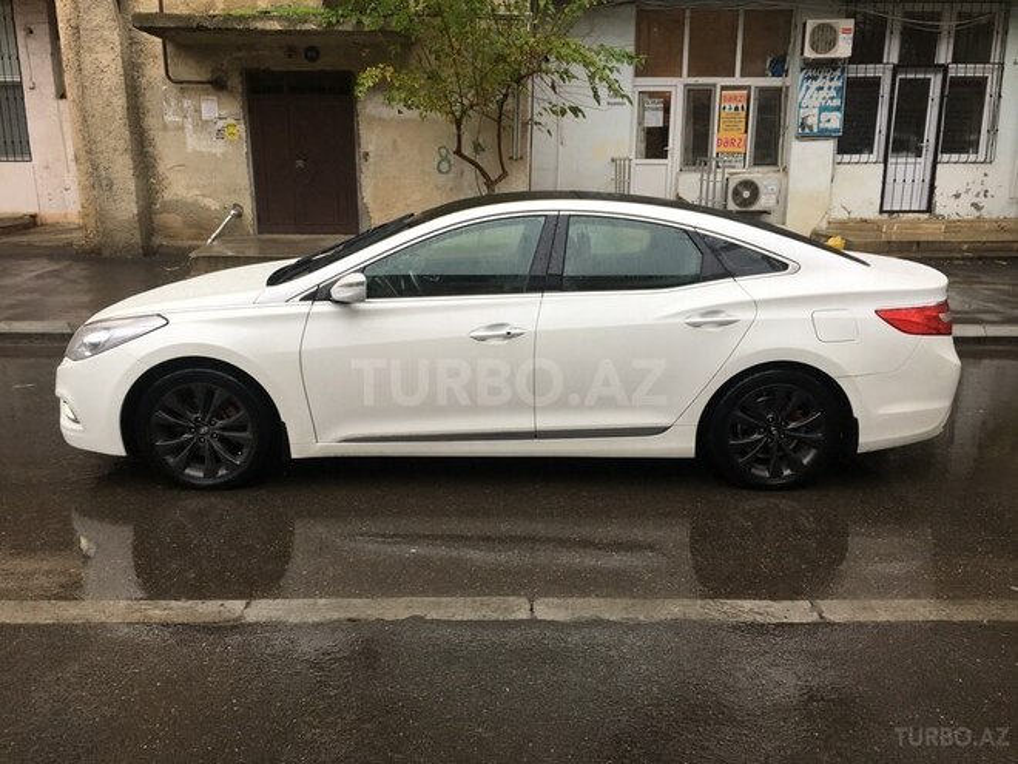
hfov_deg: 61.7
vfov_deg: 48.2
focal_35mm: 29
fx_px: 853
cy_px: 382
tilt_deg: -15.4
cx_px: 509
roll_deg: +0.2
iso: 32
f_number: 2.2
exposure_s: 1/100
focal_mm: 4.15
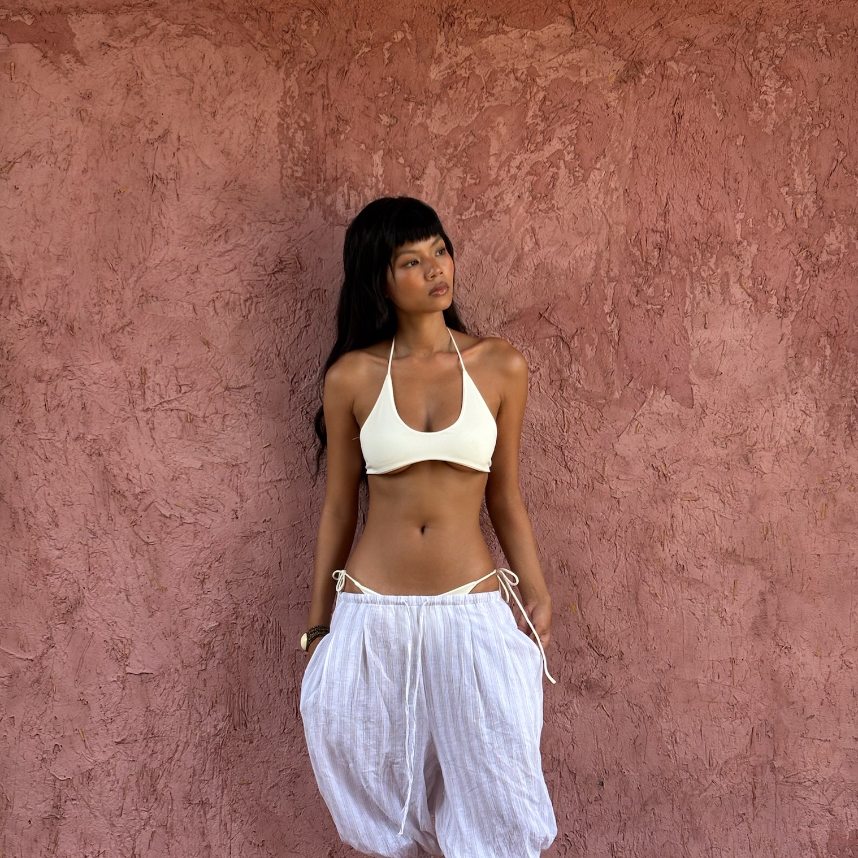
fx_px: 1739
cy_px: 551
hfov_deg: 27.7
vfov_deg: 27.6
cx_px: 432
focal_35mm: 62
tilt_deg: -3.8
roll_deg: +0.0
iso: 32
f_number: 1.6
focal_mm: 5.96
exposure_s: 1/430
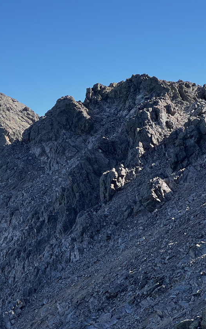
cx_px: 37
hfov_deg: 11.1
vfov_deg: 17.8
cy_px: 161
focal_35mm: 117
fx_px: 1051
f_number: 2.8
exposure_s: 1/442
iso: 32
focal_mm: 9
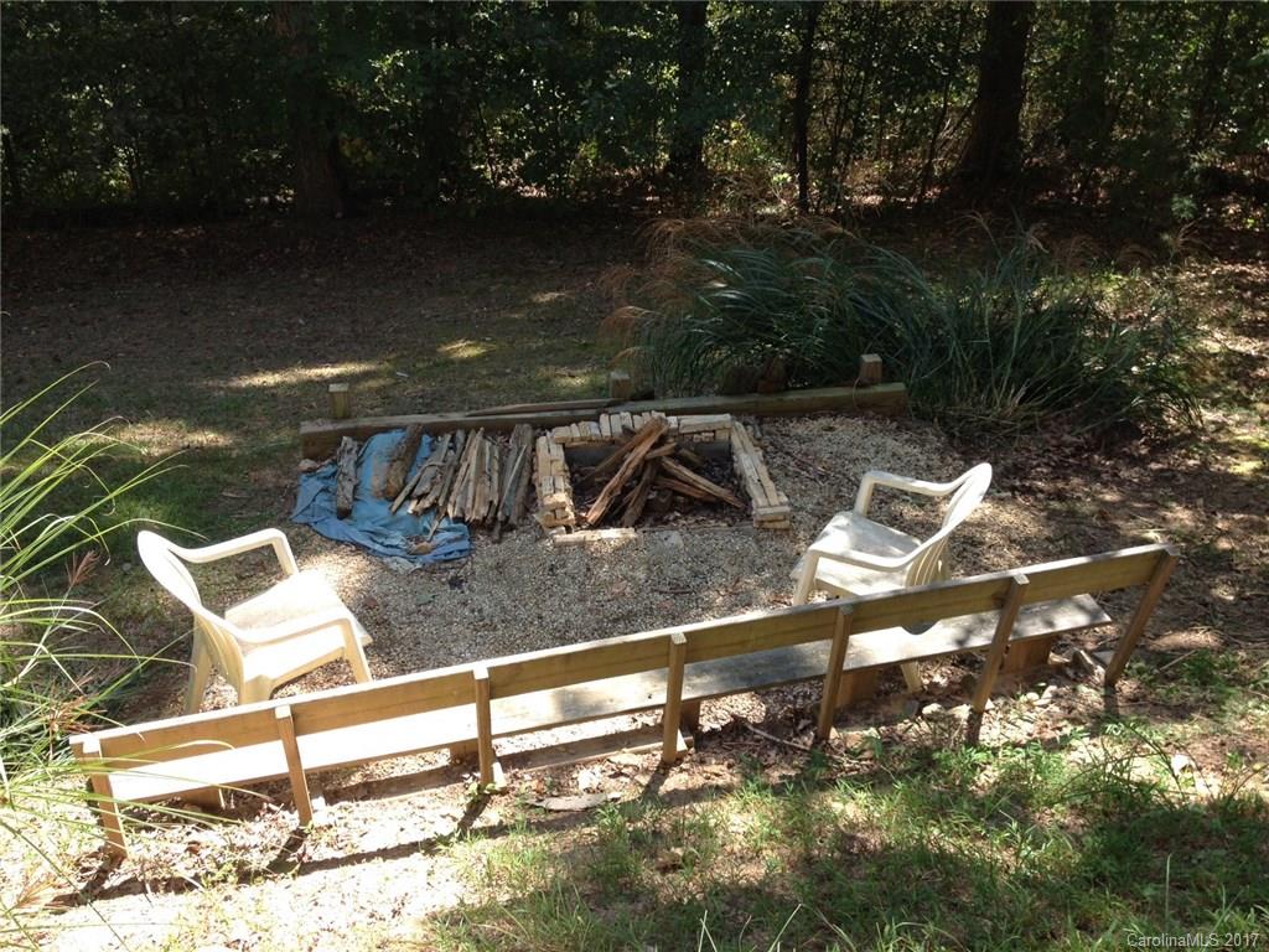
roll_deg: -1.7
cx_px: 634
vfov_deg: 40.7
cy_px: 476
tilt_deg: -37.8
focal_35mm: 35
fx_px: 1283
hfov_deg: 52.6
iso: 50
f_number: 2.4
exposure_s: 1/246
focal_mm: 4.28
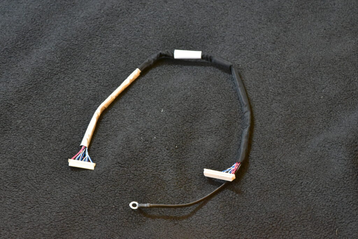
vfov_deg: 13.1
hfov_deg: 19.4
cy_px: 120
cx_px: 179
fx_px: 1045
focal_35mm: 105
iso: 12800
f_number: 18
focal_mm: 105
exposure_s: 1/40
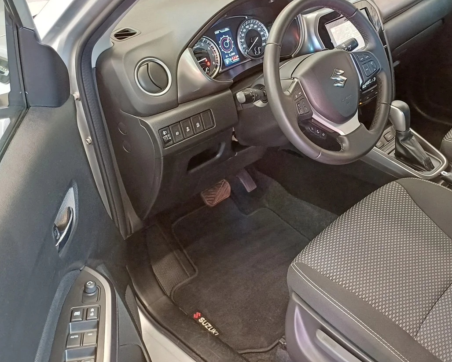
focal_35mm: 38
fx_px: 508
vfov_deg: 38.8
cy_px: 130
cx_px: 302
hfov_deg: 47.1
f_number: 1.8
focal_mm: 4.65
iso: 500
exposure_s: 1/20
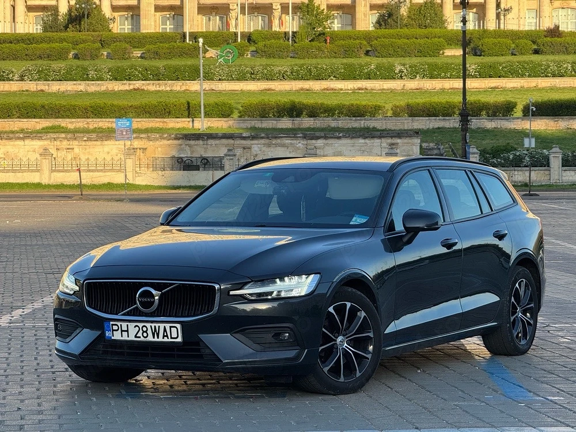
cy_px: 216
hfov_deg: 16.4
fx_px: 1997
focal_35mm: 120
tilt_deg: -1.0
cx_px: 288
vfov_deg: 12.3
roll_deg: +0.9
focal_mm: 15.66
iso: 50
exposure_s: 1/522
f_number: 2.8
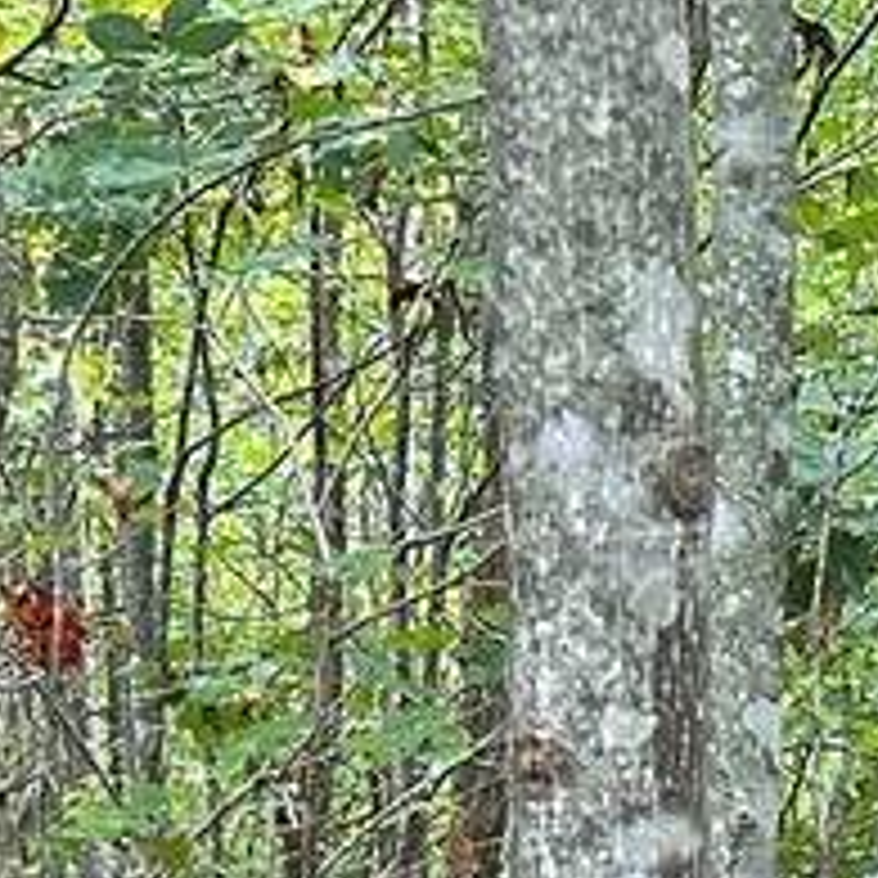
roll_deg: +3.7
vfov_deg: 11.1
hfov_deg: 12.5
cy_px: 1918
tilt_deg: -16.9
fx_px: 3989
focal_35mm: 139
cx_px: 315
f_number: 1.78
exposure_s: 1/64
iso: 250
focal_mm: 6.86
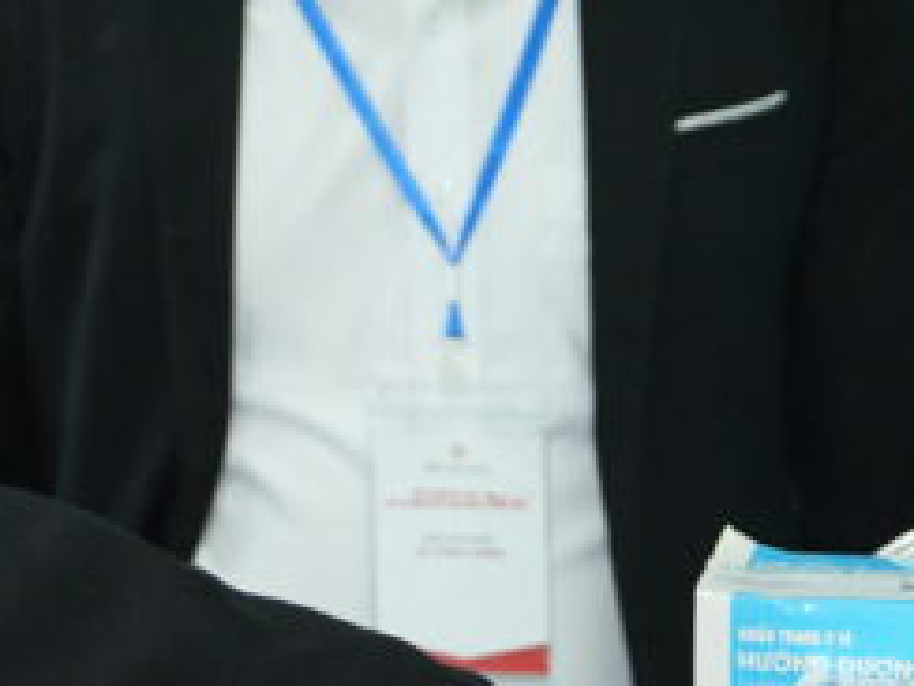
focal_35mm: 254
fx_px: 6707
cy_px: -189
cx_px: -723
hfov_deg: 7.6
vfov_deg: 5.8
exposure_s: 1/160
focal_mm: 42
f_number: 2.8
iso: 800
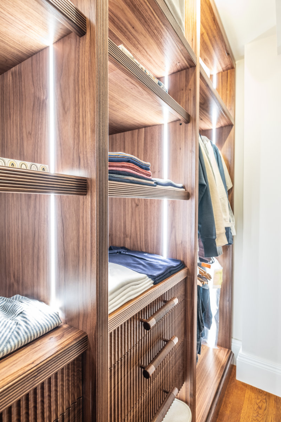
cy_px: 211
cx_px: 140
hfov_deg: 67.4
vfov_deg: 90.0
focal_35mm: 18
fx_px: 211
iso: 200
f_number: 4.5
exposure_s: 1/2
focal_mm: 12
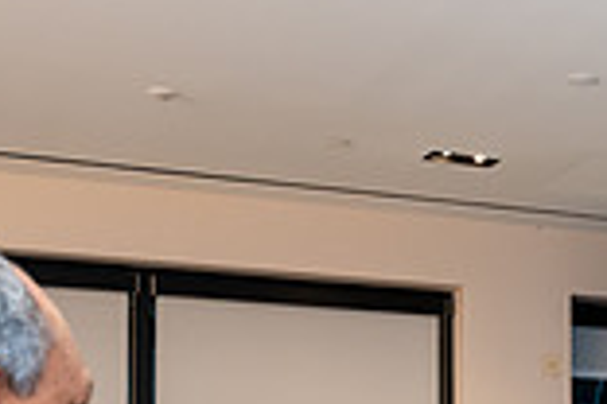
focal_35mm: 96
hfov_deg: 19.7
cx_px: 763
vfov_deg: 13.8
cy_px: 509
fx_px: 1619
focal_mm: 24
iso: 400
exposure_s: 1/160
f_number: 4
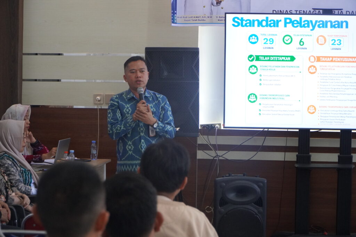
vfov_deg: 14.5
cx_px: 178
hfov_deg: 21.6
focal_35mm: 94
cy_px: 118
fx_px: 935
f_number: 4
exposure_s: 1/160
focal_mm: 63
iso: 2500
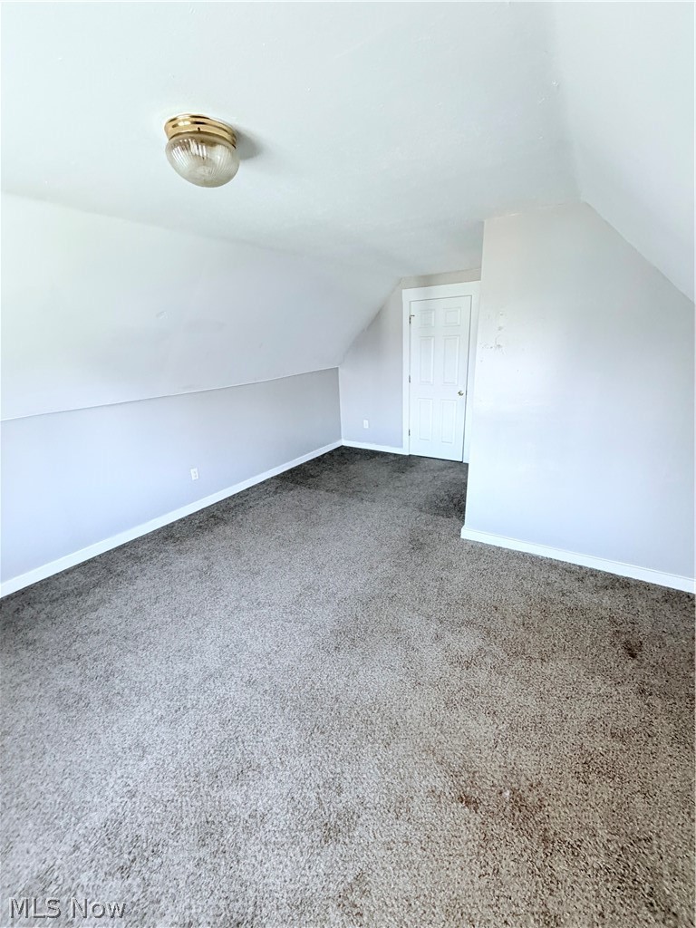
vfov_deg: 102.1
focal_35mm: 14
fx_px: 375
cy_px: 464
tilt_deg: -17.1
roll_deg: +2.1
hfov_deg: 85.7
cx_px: 348
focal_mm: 2.22
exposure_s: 1/65
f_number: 2.2
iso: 320
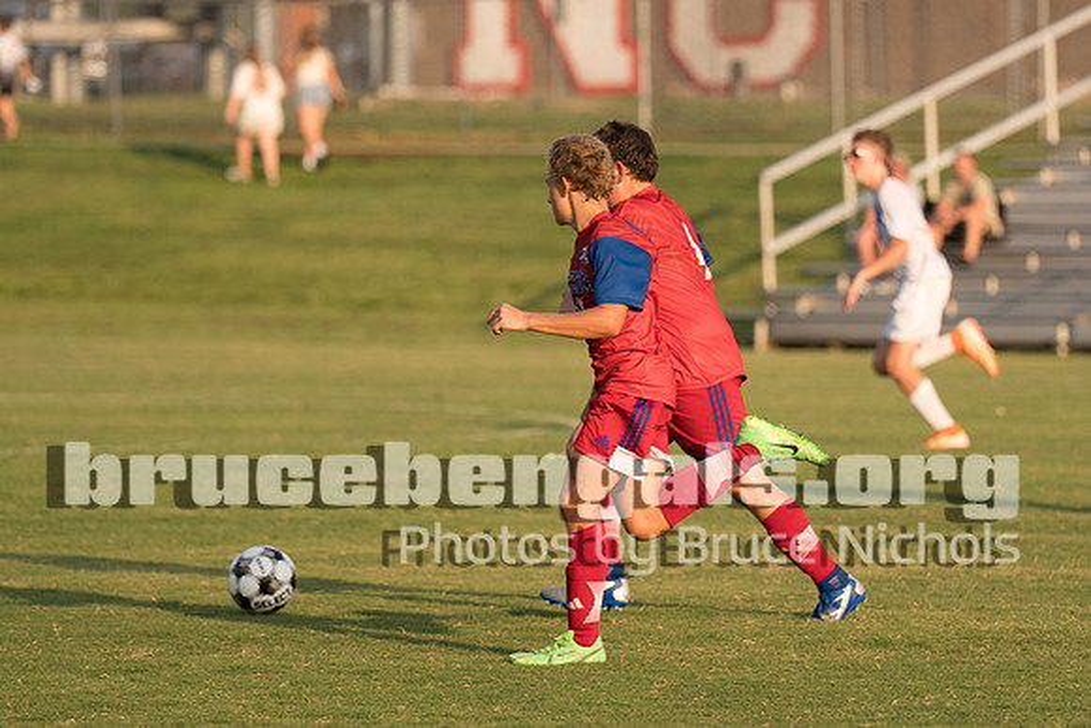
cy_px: 248
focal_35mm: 297
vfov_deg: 4.6
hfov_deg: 6.9
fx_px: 9005
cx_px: 709
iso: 125
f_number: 2.8
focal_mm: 168
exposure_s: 1/1250
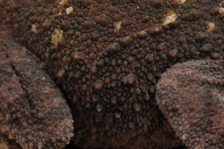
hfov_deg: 4.2
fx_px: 3036
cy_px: 15
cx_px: 218
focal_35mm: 489
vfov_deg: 2.8
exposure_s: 1/125
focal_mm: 105
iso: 400
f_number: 16
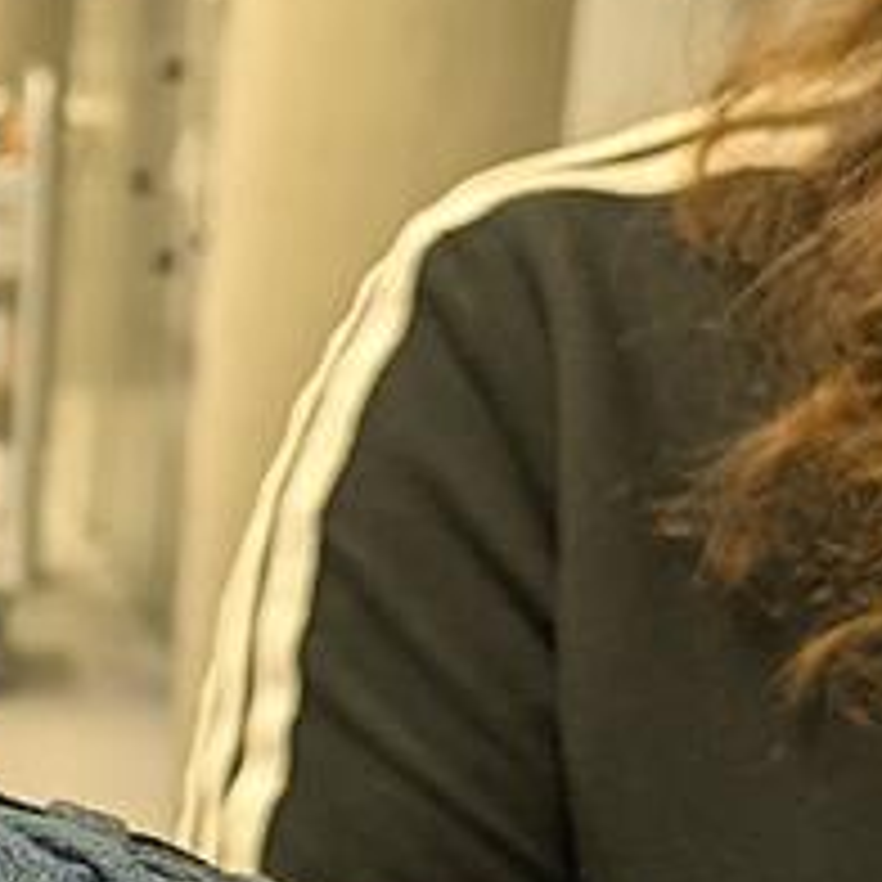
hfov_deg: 16.8
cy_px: 706
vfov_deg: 19.1
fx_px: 2594
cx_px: -572
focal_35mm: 90
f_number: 1.89
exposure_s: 1/100
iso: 260
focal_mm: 5.43
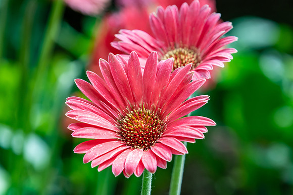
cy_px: 98
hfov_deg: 4.6
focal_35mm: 450
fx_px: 3663
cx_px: 146
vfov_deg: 3.1
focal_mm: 300
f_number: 11
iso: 400
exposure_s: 1/125
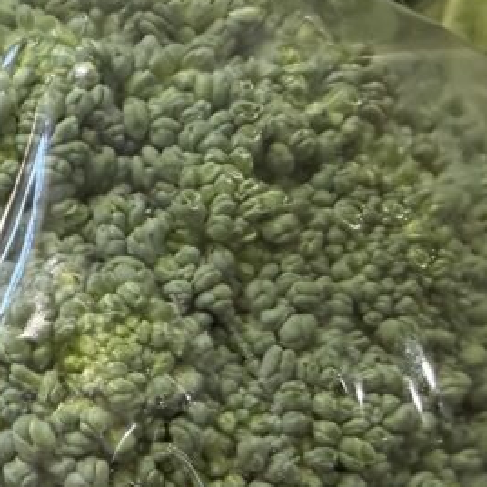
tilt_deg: -46.4
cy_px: 554
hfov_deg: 21.6
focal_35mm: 76
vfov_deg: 21.4
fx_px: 1210
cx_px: -49
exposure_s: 1/120
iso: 320
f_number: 2.2
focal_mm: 2.22
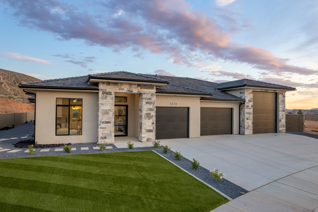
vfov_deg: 57.2
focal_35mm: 22
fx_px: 194
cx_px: 159
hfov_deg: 78.6
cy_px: 106
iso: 100
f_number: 2.8
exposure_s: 1/30
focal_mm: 8.38
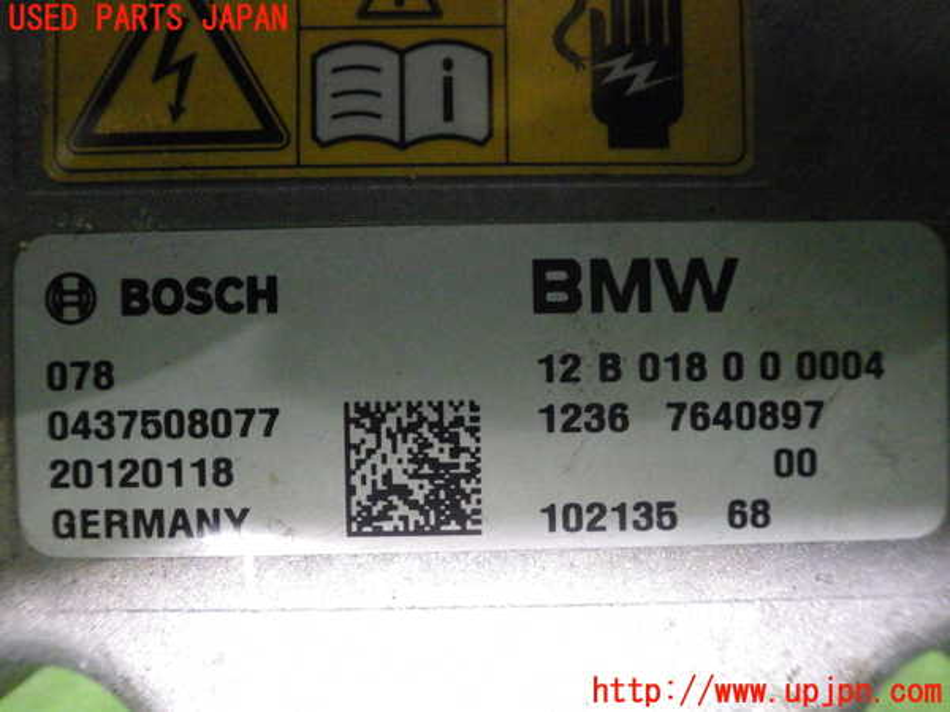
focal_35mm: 31
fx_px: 851
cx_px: 475
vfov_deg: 45.4
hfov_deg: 58.4
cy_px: 356
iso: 3200
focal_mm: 5.5
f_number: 2.3
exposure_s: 1/45
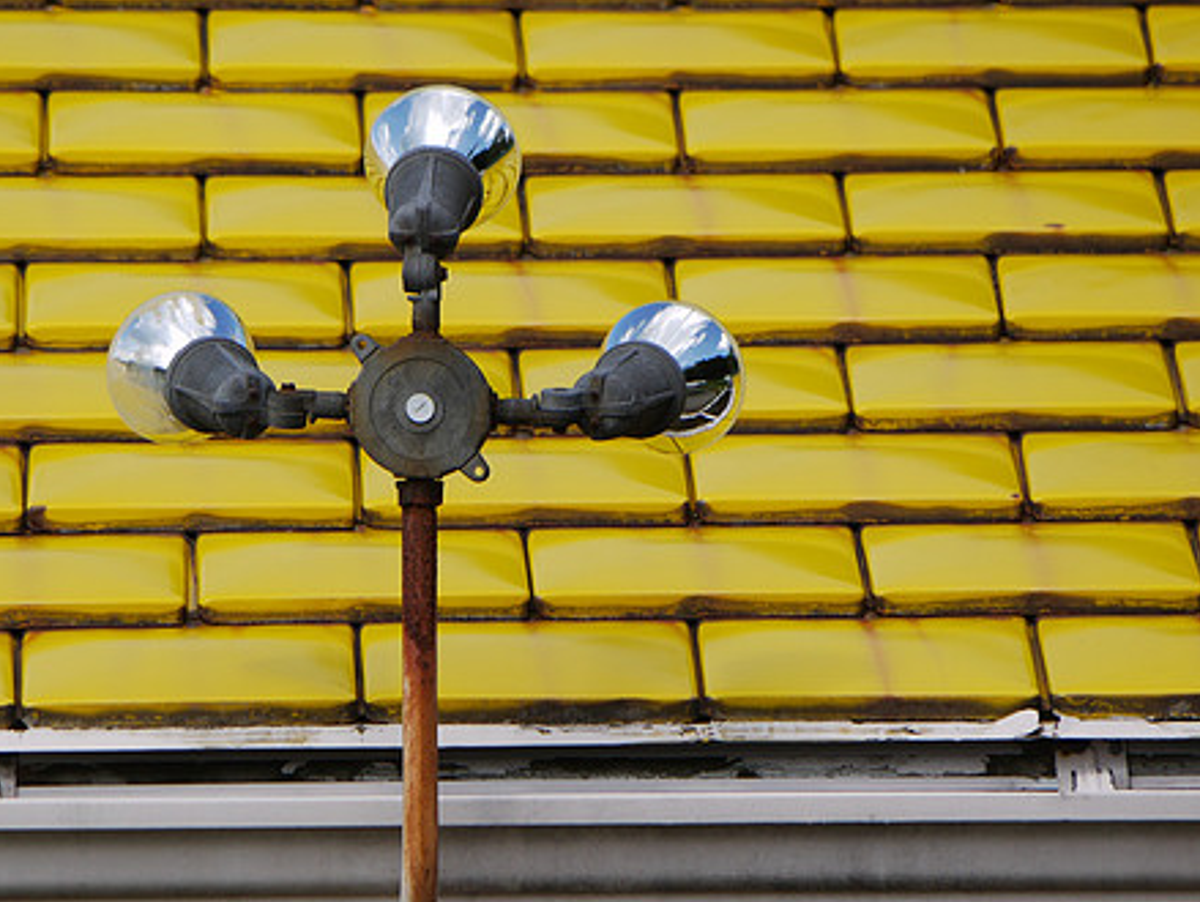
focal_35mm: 792
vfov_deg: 1.9
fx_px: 27478
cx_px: 429
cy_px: 458
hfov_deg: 2.5
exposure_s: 1/250
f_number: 8
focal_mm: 300
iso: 100
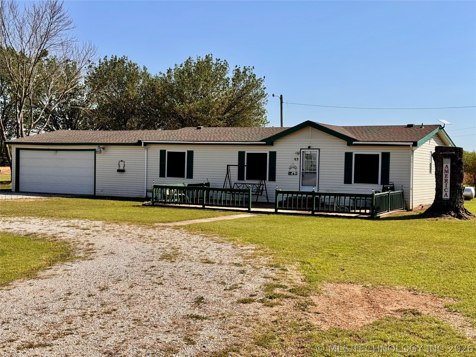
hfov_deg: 39.7
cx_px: 238
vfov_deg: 30.3
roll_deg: -1.7
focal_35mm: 48
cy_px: 178
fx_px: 660
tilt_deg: -2.8
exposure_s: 1/5848
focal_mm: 6.76
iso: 64
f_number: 1.78
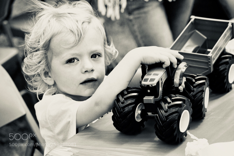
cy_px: 78
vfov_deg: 14.7
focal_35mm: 93
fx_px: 605
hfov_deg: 21.9
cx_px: 117
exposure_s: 1/2000
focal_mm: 62
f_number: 4.5
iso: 400
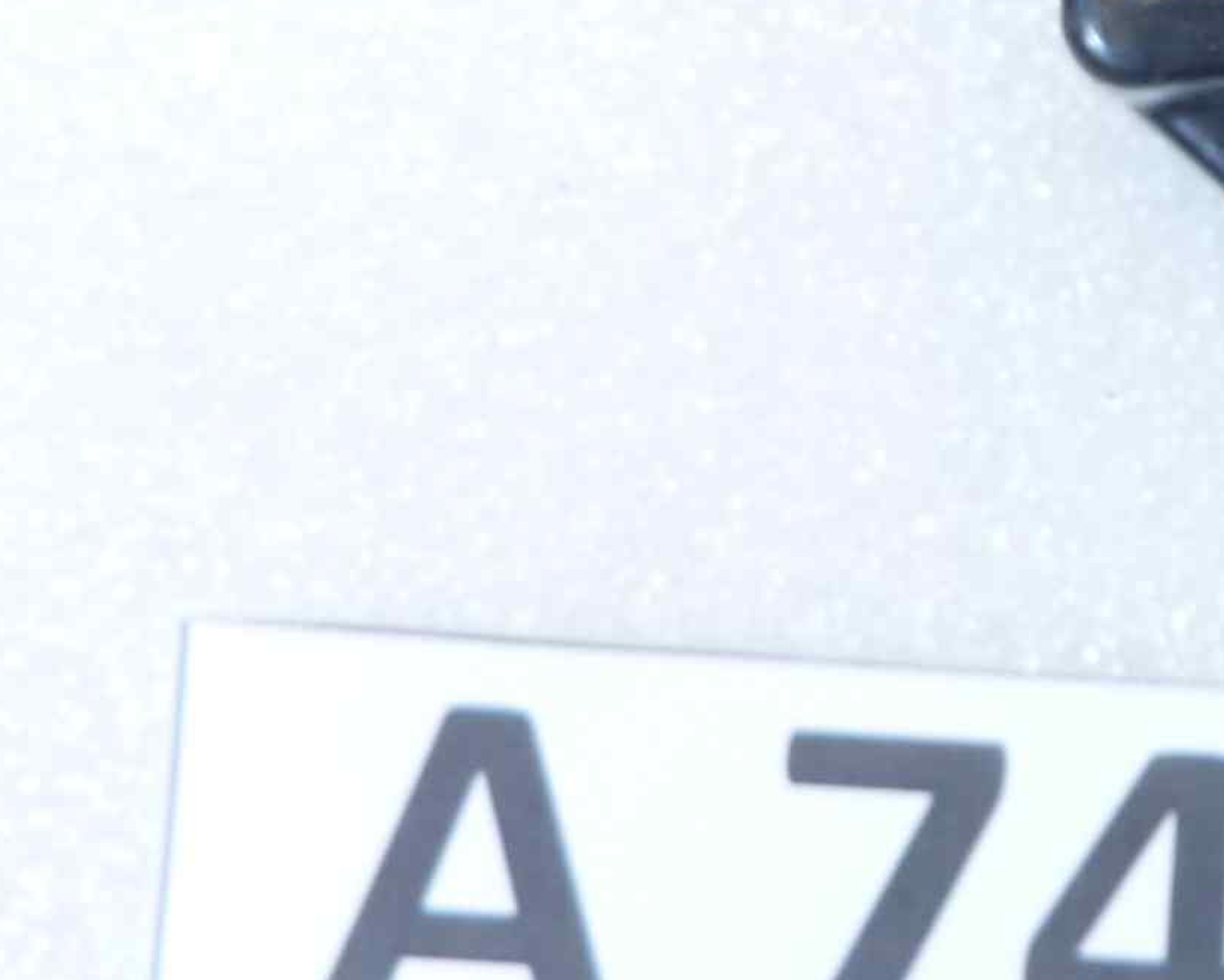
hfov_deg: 23.4
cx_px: 1362
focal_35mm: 76
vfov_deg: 19.1
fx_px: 2754
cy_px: -182
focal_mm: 4.1
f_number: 3.3
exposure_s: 1/15
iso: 80
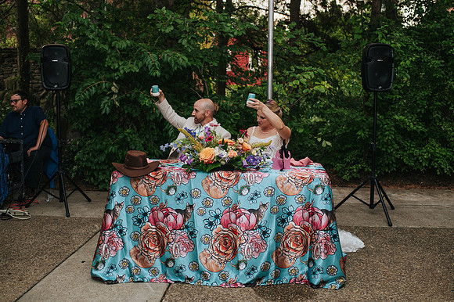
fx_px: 490
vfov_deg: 34.3
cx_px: 229
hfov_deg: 49.7
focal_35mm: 39
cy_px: 141
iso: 1000
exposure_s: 1/200
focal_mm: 35
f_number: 2.8
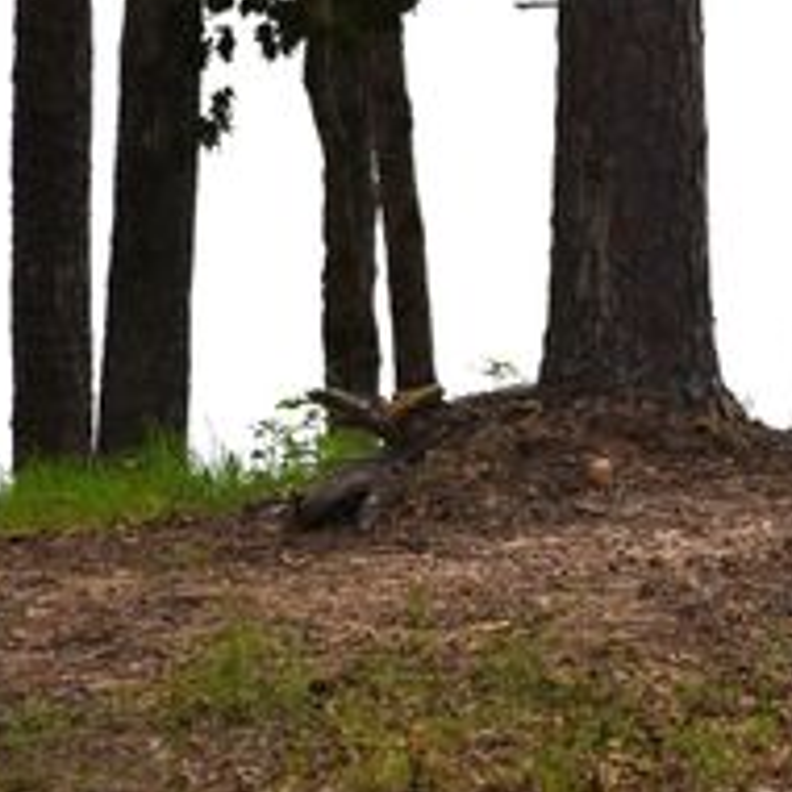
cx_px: 984
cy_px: 110
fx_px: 6083
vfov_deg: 7.4
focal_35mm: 235
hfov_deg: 7.4
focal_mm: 105
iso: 200
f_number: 8
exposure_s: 1/1000
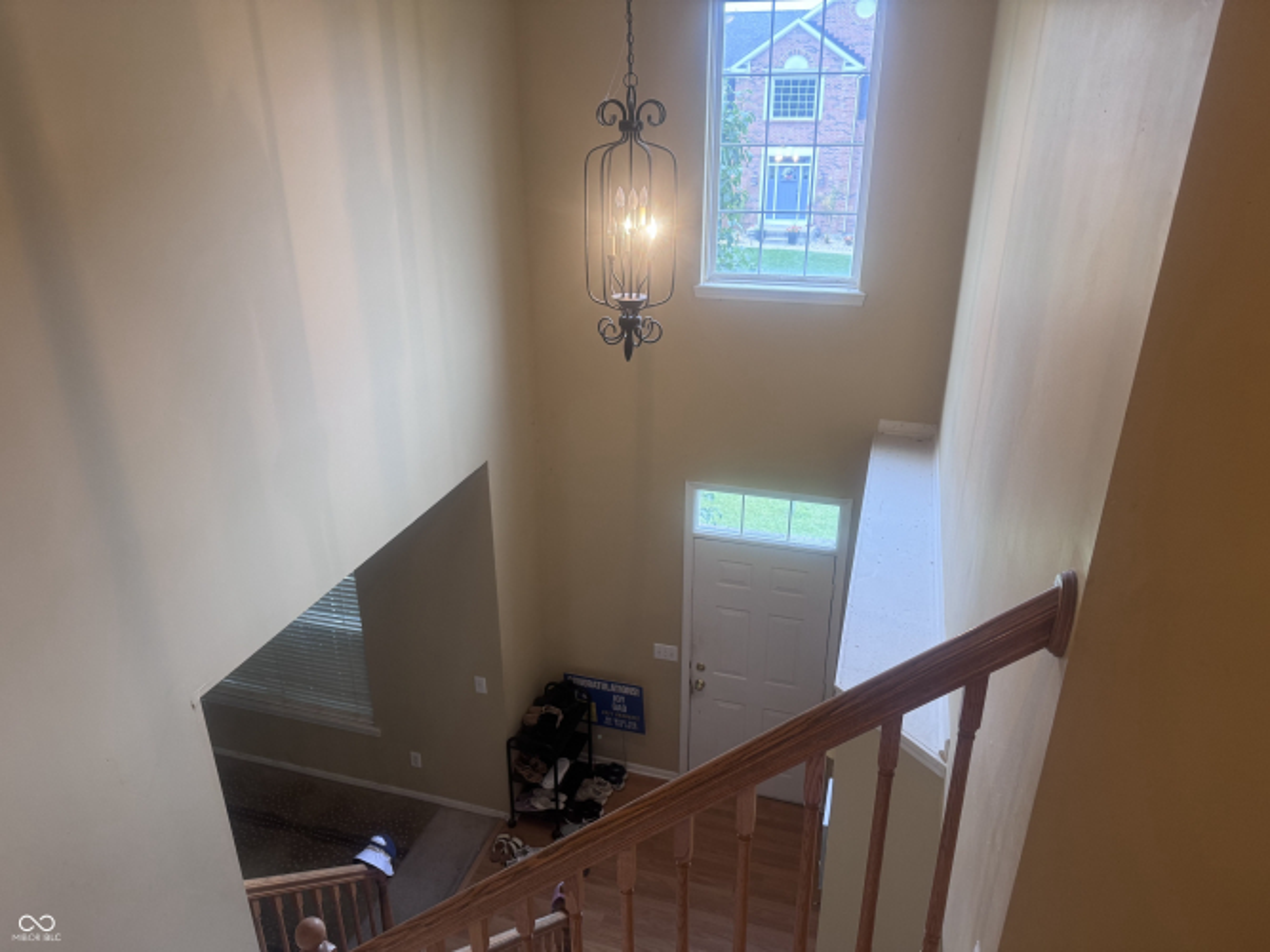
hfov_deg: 71.6
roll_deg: -0.1
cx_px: 635
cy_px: 476
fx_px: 880
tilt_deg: -23.3
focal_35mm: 24
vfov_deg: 56.8
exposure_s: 1/60
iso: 160
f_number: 1.78
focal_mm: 6.76
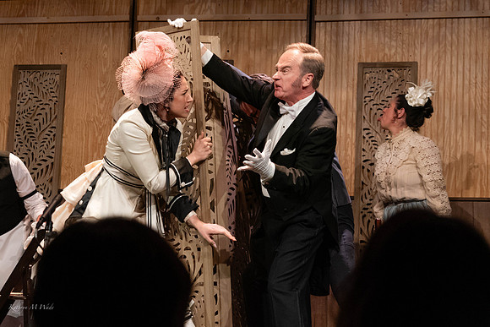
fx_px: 1111
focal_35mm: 82
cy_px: 157
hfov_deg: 24.9
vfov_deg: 16.7
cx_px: 260
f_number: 5
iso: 4000
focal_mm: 69
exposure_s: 1/400
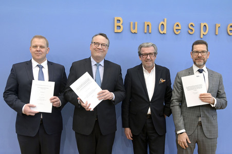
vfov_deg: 37.8
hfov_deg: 54.5
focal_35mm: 35
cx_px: 116
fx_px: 225
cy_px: 77
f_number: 5
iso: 3200
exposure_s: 1/320
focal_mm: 35
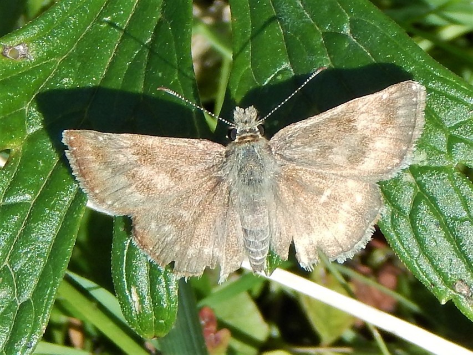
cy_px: 178
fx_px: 1927
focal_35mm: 141
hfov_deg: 14.0
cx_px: 236
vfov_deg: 10.5
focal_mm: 25.3
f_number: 4.9
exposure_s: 1/640
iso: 125
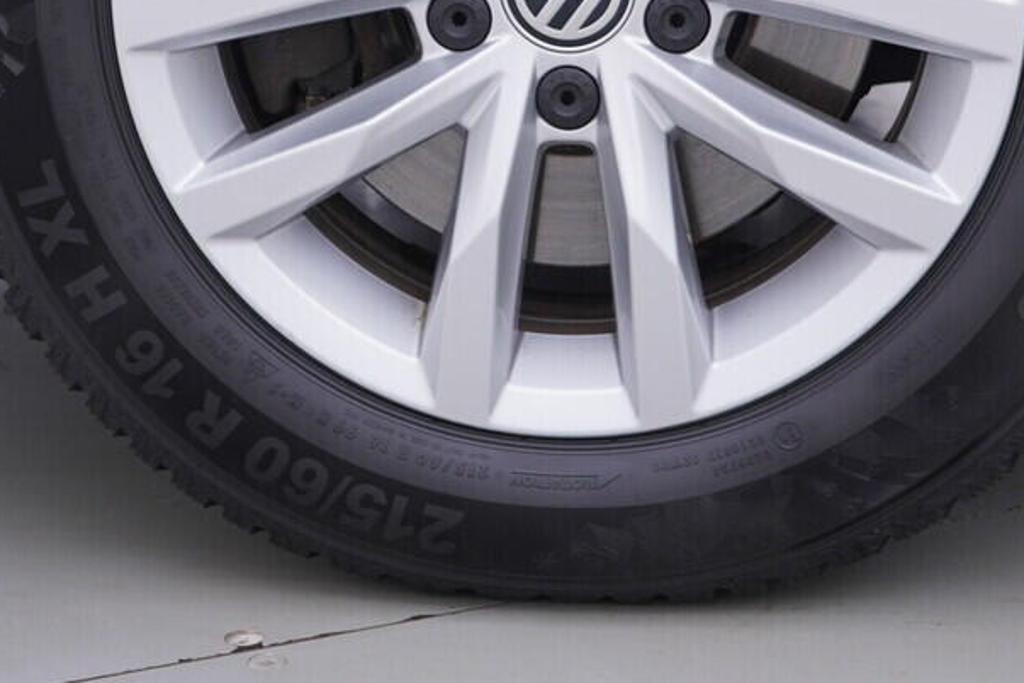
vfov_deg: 15.4
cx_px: 550
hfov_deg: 23.6
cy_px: -90
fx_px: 2446
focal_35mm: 86
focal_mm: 24
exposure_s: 1/60
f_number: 3.5
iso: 125
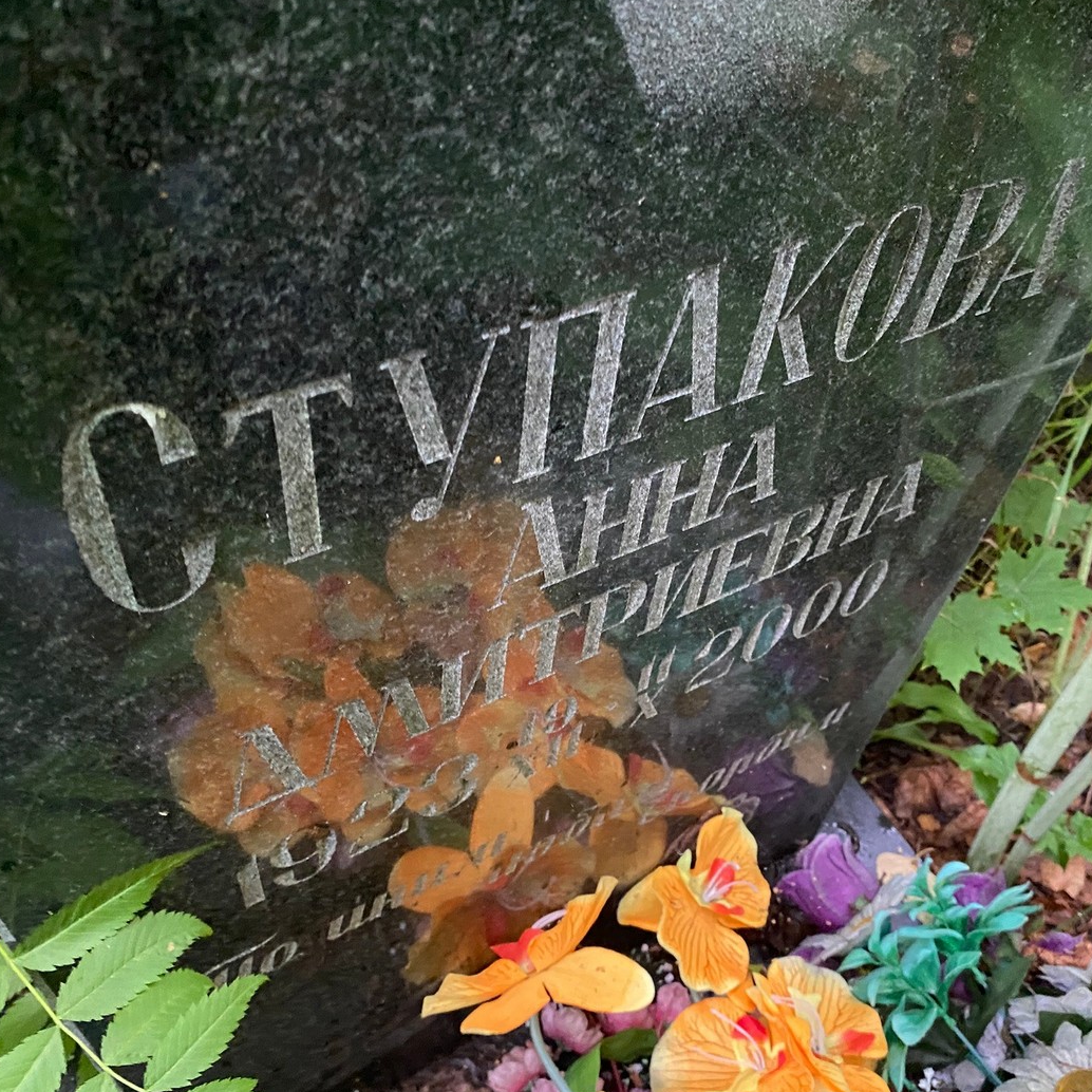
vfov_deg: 51.1
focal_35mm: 32
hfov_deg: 50.9
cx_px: 629
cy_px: 560
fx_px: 1142
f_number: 1.8
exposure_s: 1/30
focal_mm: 4.25
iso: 640
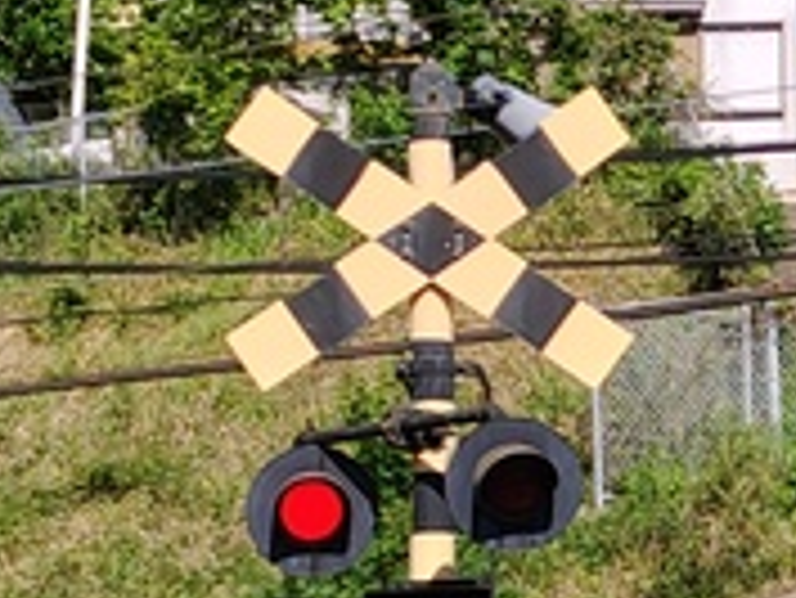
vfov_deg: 8.1
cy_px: 315
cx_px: 1115
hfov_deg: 10.4
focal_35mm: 184
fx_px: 4234
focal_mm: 5.56
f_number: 1.88
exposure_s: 1/1800
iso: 50
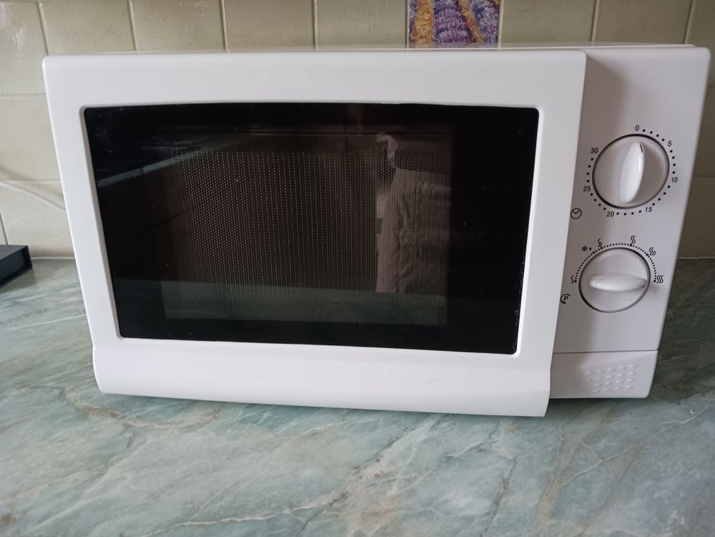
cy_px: 268
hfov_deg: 65.3
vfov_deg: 51.4
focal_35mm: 27
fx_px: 558
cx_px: 358
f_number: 1.8
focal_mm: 4
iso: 250
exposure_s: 1/25
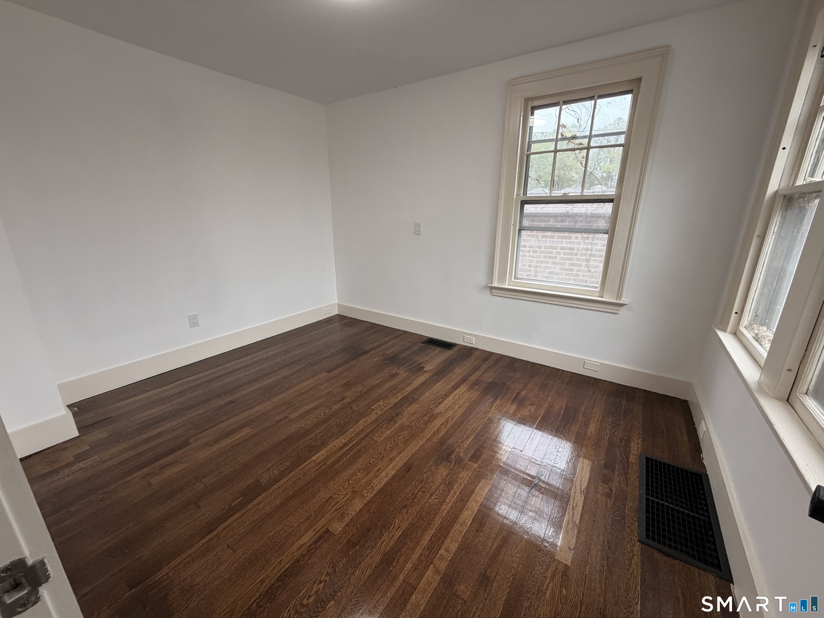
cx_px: 412
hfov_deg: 102.1
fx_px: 333
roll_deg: -0.2
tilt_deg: -16.0
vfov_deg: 85.7
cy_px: 309
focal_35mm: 14
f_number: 2.2
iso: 200
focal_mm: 2.22
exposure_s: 1/120
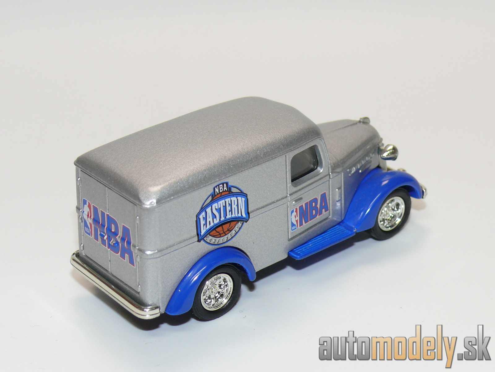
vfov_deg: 16.6
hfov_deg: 22.0
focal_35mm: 89
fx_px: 1273
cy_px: 186
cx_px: 248
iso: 100
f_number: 4
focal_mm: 12.5
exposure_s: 1/30
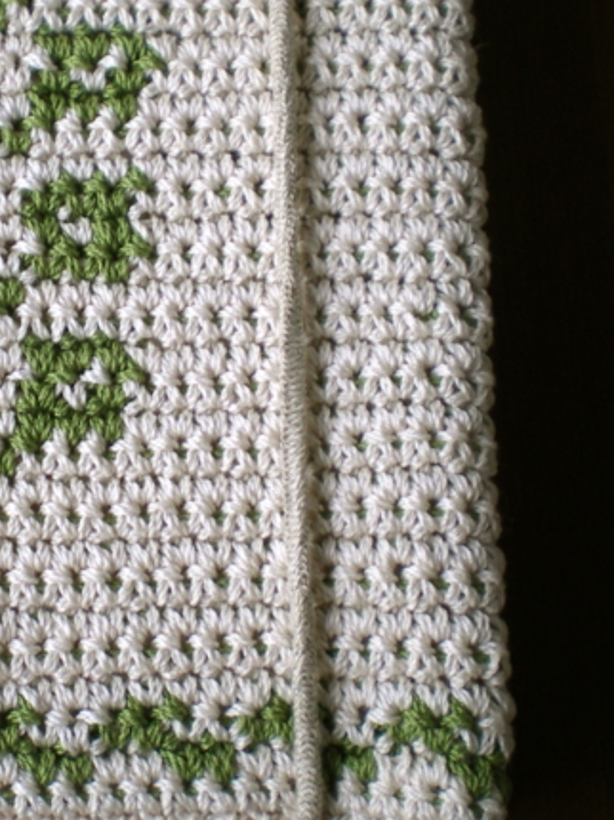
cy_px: 437
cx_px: 78
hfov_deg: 21.5
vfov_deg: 29.0
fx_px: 1586
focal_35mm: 67
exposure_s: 1/50
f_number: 3.1
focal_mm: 6.3
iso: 64
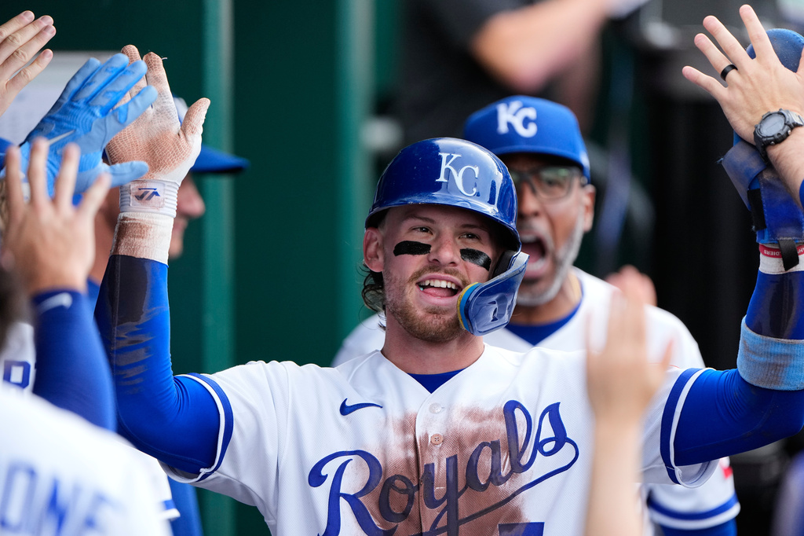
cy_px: 268
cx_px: 402
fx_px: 13395
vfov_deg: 2.3
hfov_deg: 3.4
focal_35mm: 600
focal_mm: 600
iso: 1600
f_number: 4
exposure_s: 1/1000
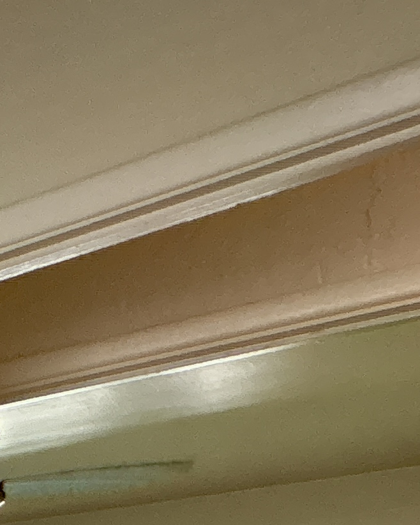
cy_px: 873
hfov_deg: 11.3
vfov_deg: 21.5
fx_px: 1041
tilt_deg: -5.9
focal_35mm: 67
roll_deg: +1.2
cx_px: -862
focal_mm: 2.22
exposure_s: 1/120
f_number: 2.2
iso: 400
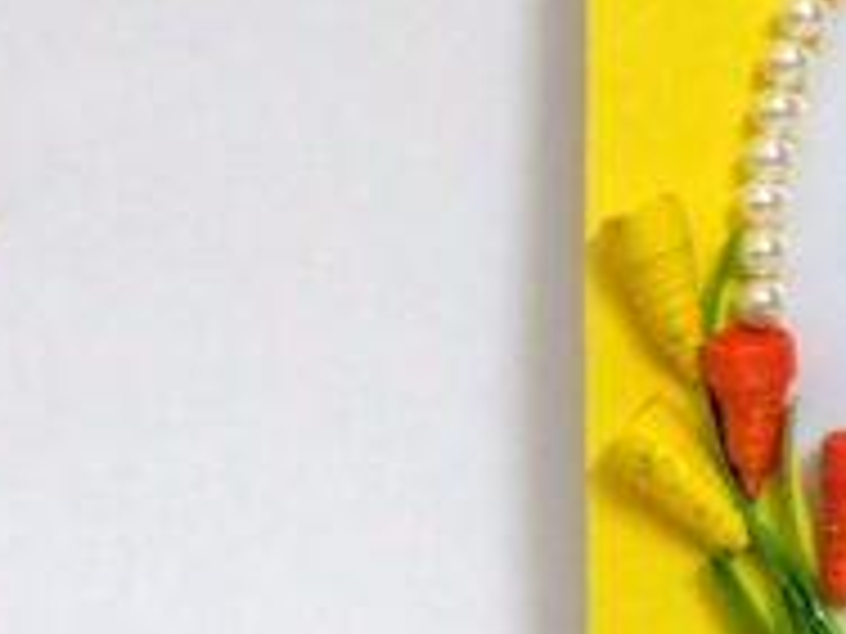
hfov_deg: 15.6
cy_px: 360
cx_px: 1215
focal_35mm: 118
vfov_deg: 12.6
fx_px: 2884
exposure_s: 1/25
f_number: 2.8
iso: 400
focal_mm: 6.6
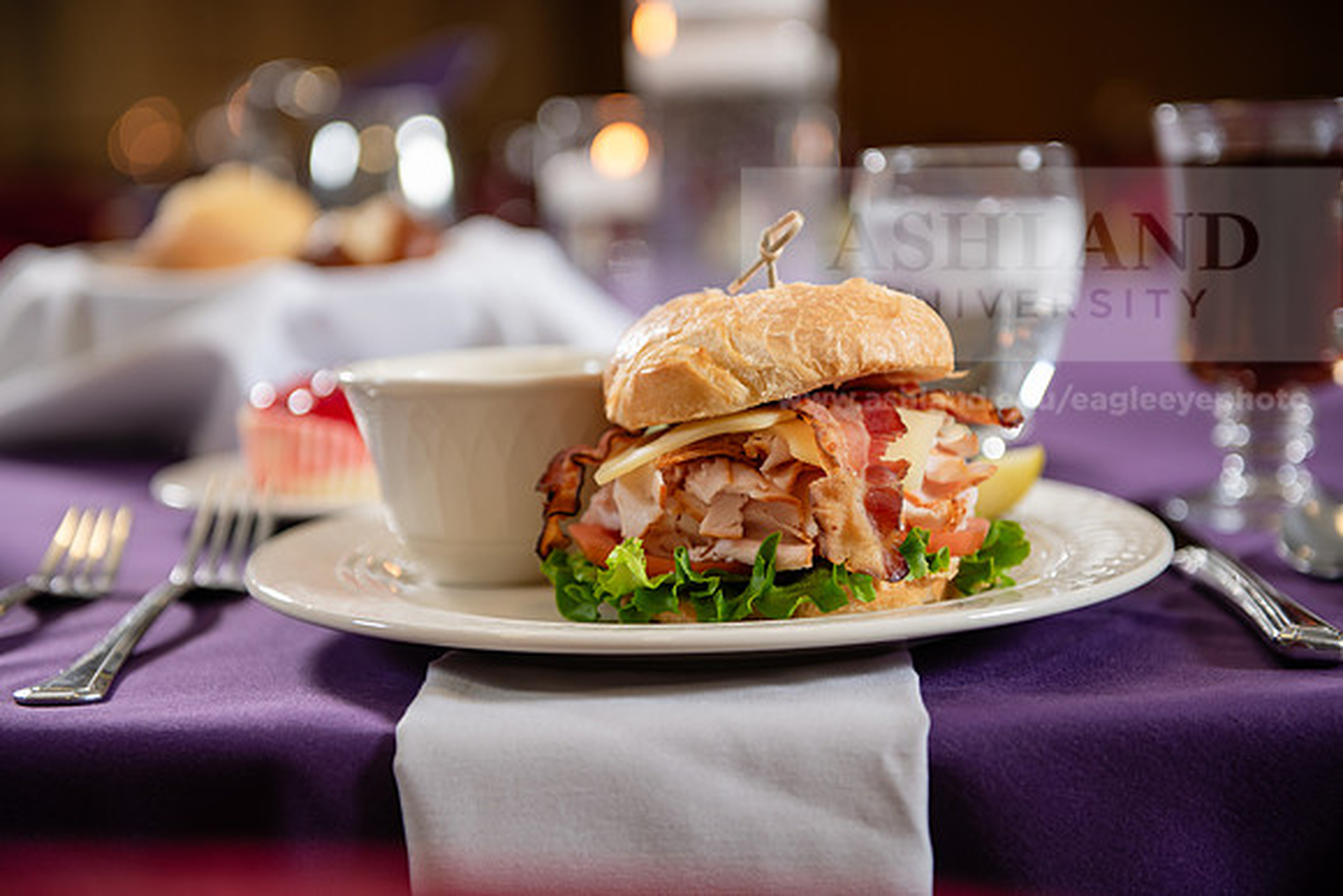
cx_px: 672
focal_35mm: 62
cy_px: 448
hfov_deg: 32.4
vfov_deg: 21.9
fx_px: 2313
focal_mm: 62
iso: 250
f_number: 3.2
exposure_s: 1/160
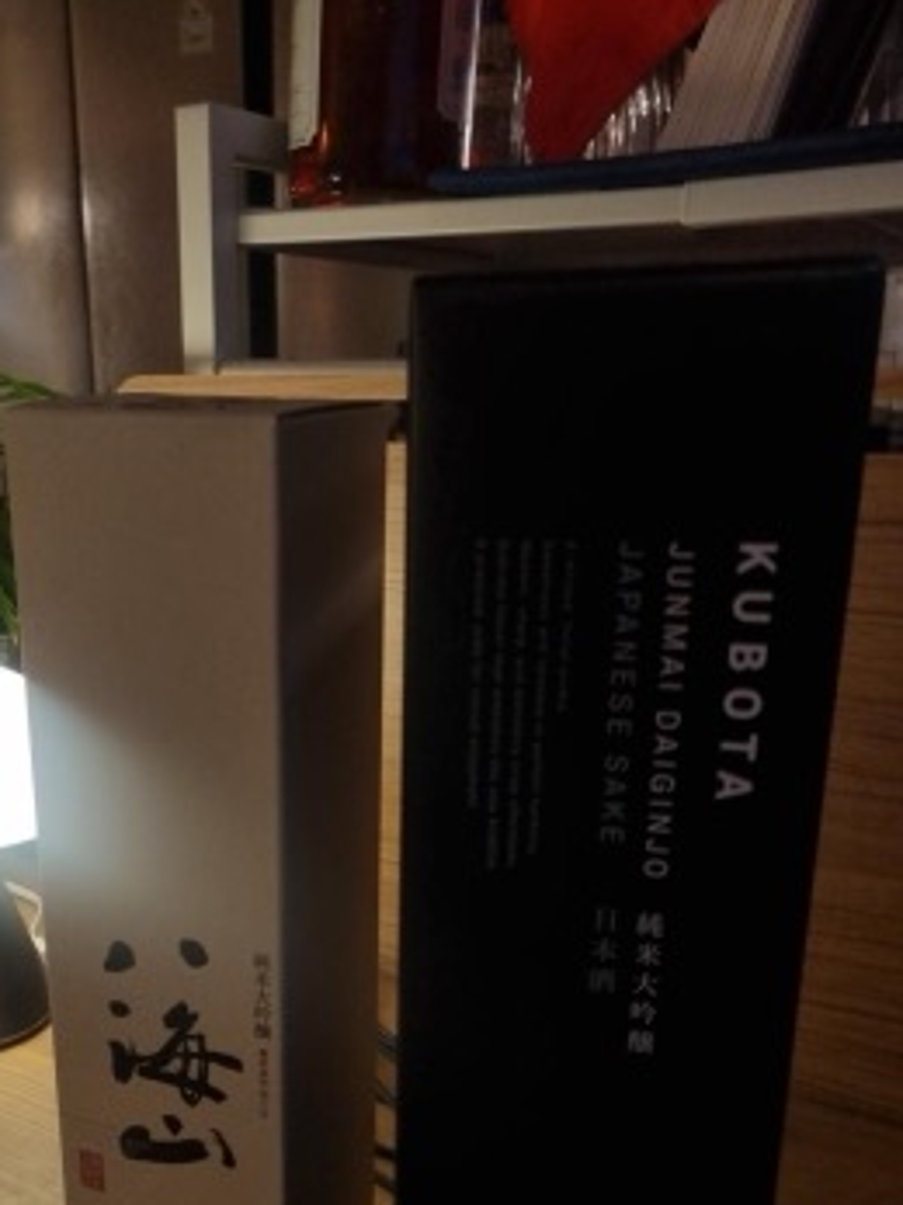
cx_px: 281
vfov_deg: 50.5
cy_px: 799
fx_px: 1253
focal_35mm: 36
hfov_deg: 39.0
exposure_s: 1/44
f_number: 1.8
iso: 100
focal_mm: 5.4
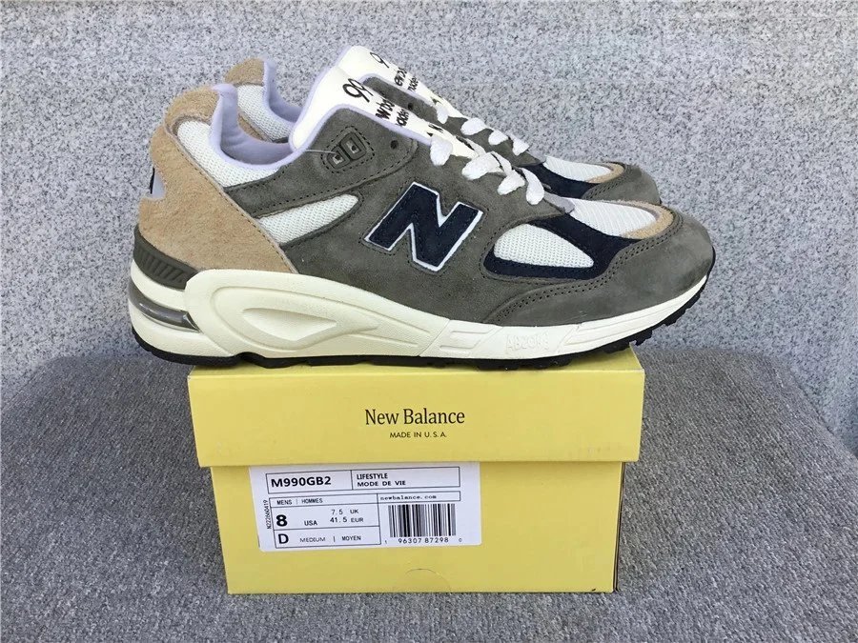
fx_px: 768
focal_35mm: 31
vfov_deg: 45.4
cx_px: 429
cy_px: 322
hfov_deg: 58.4
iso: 25
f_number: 2.4
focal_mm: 3.3
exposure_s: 1/242
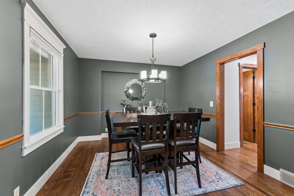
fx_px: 114
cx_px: 147
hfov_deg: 104.3
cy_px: 98
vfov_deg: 81.2
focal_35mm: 14
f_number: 6.3
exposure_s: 1/4
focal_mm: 14
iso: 500
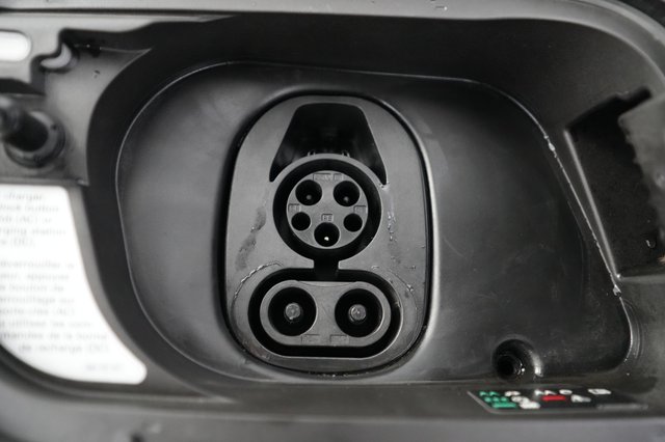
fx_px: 480
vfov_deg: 49.5
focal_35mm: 26
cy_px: 221
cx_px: 332
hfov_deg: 69.4
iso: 8000
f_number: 2.8
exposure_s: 1/60
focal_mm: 26
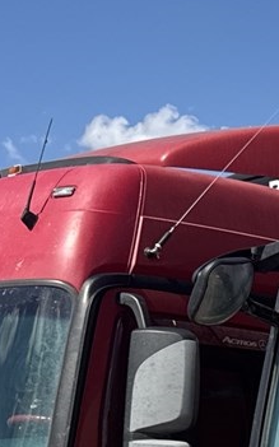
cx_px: 711
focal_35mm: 114
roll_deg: +0.3
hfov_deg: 9.8
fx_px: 1389
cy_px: 528
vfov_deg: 17.5
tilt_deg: -0.2
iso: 80
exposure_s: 1/3802
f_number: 1.78
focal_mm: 6.76
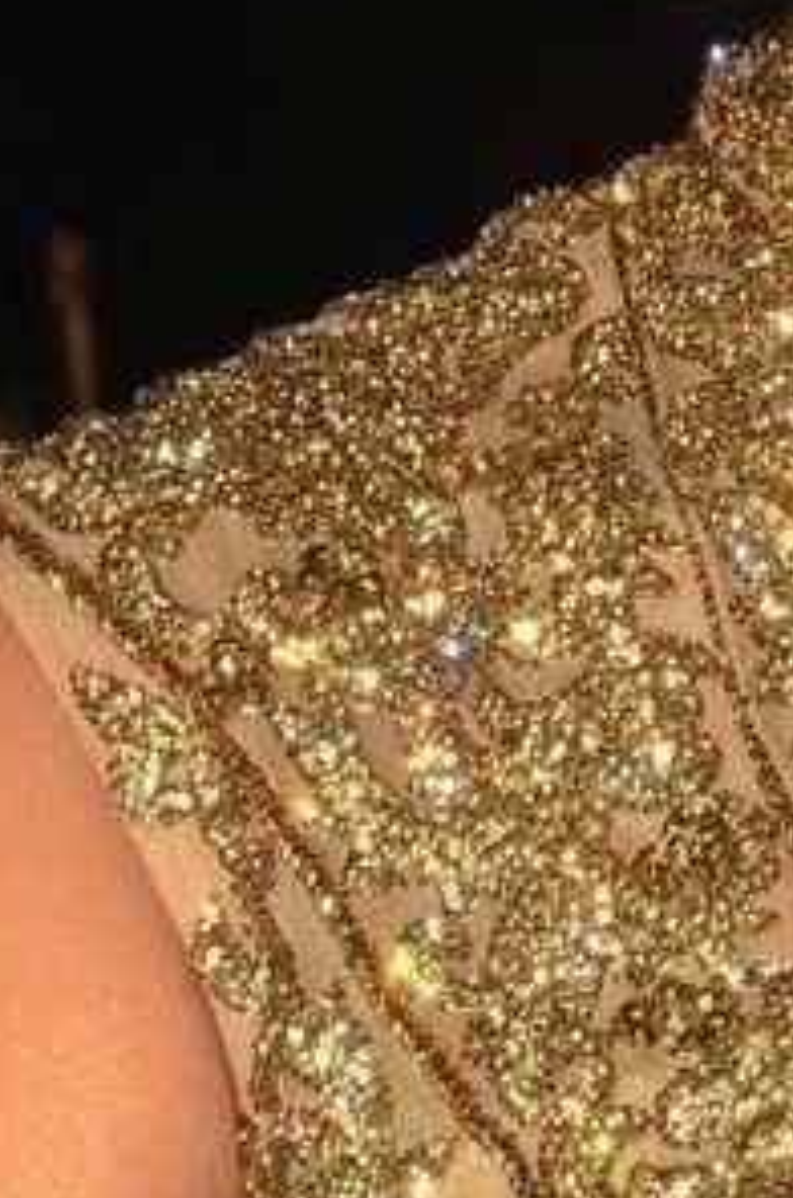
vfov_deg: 3.2
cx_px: 1444
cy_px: -198
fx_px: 21346
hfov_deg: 2.1
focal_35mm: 643
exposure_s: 1/160
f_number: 9
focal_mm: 105
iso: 200
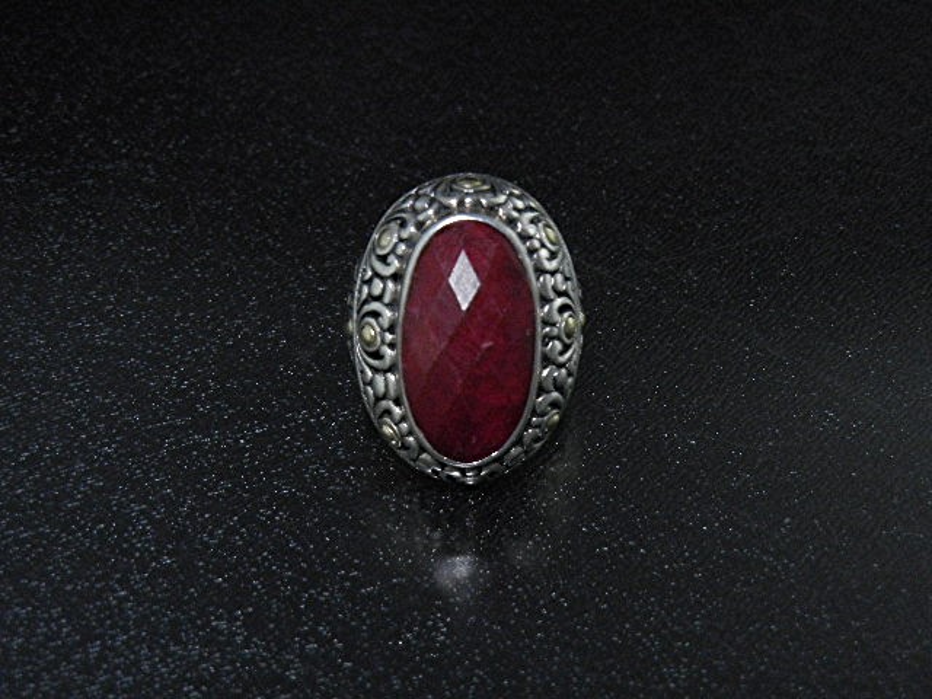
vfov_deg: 21.6
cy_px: 350
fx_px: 1831
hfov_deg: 28.6
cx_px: 466
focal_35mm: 68
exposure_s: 1/30
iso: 800
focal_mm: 12.2
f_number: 8.2
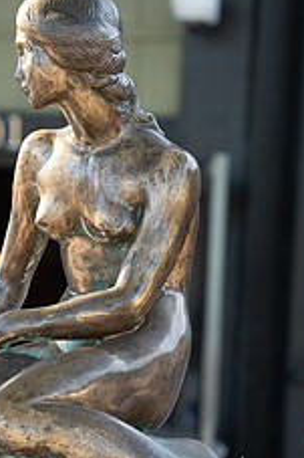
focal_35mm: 242
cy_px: 301
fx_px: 3070
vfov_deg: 8.5
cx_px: 85
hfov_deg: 5.7
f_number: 5
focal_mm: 122
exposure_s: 1/320
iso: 800
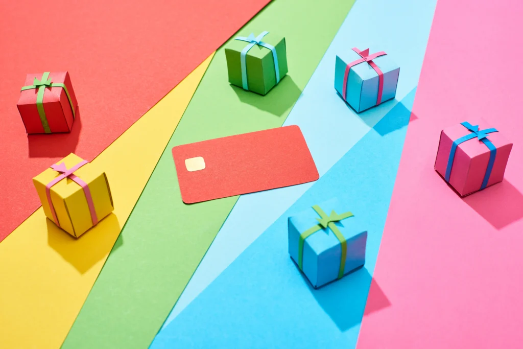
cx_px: 262
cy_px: 174
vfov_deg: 27.0
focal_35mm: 50
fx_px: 726
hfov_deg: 39.6
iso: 125
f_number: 9
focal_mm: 50
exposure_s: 1/160
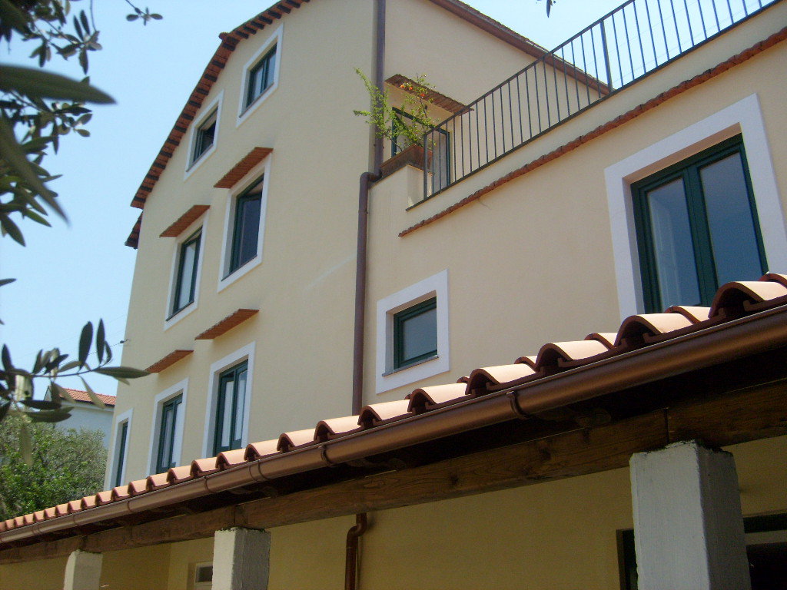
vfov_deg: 40.7
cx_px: 394
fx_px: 796
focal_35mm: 35
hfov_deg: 52.6
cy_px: 295
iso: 80
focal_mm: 5.8
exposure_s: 1/250
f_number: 7.1
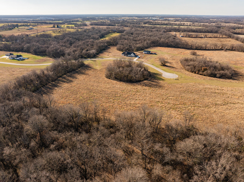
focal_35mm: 24
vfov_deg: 56.8
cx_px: 122
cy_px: 91
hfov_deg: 71.6
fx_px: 169
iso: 330
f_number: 2.8
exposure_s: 1/320
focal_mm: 12.29
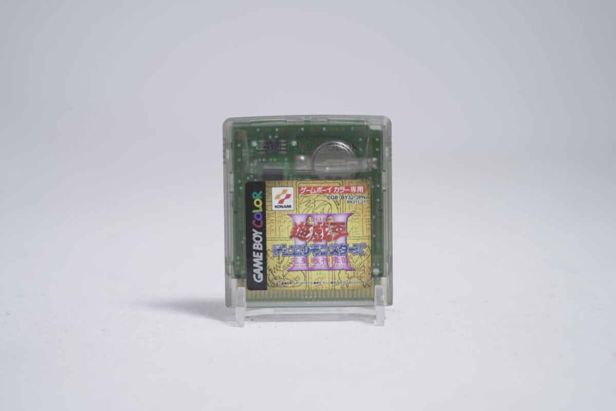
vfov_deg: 19.5
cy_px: 206
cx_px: 308
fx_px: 1198
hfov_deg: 28.8
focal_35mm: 70
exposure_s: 1/6
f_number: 5.6
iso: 100
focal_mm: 70
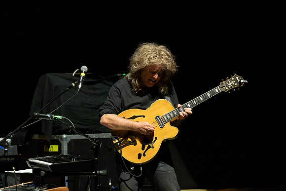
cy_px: 96
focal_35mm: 394
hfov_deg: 5.2
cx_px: 143
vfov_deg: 3.5
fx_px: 3131
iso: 3200
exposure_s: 1/250
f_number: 5.6
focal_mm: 394
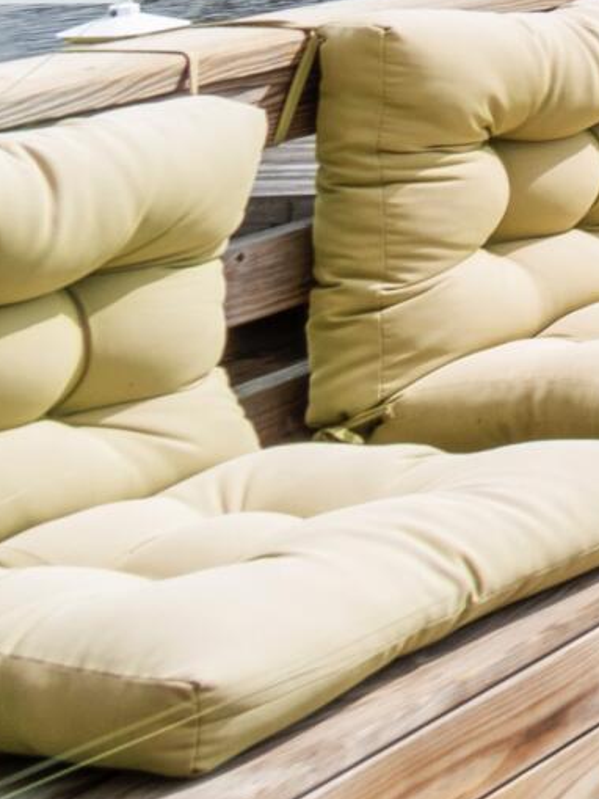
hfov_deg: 8.6
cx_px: 2291
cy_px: -287
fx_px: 1960
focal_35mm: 85
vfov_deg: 20.6
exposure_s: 1/200
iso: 100
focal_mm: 10
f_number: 7.1
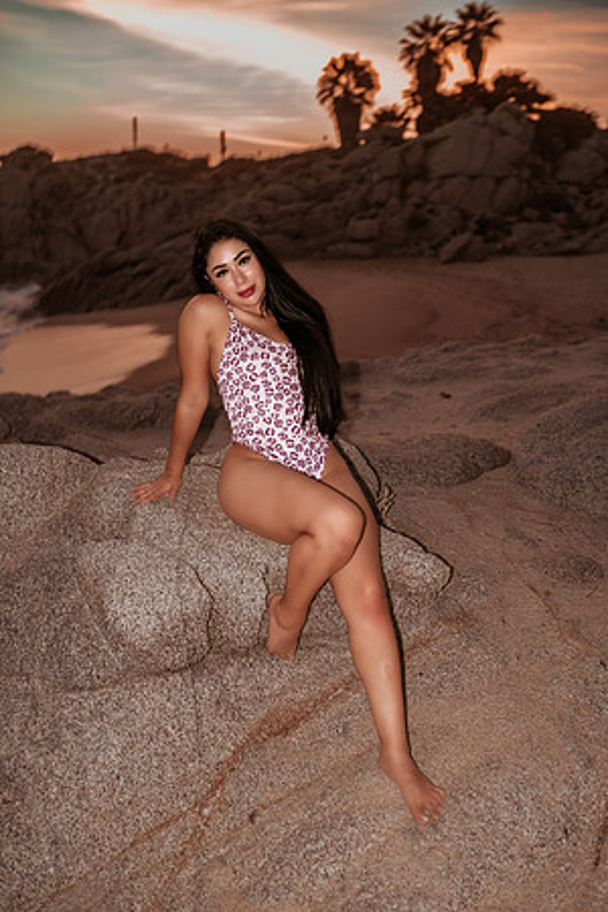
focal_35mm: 35
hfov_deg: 37.9
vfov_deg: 54.4
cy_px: 456
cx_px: 304
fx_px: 887
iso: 50
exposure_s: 1/50
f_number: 2.8
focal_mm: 35
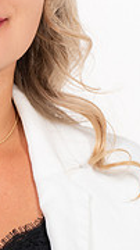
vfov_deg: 4.6
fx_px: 3114
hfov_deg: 2.6
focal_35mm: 471
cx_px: -35
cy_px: 76
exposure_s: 1/200
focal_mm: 180
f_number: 5.6
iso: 320
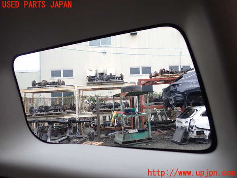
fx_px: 205
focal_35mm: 30
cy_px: 89
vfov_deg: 46.8
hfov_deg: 60.0
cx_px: 118
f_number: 2.3
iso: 200
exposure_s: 1/50
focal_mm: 5.4
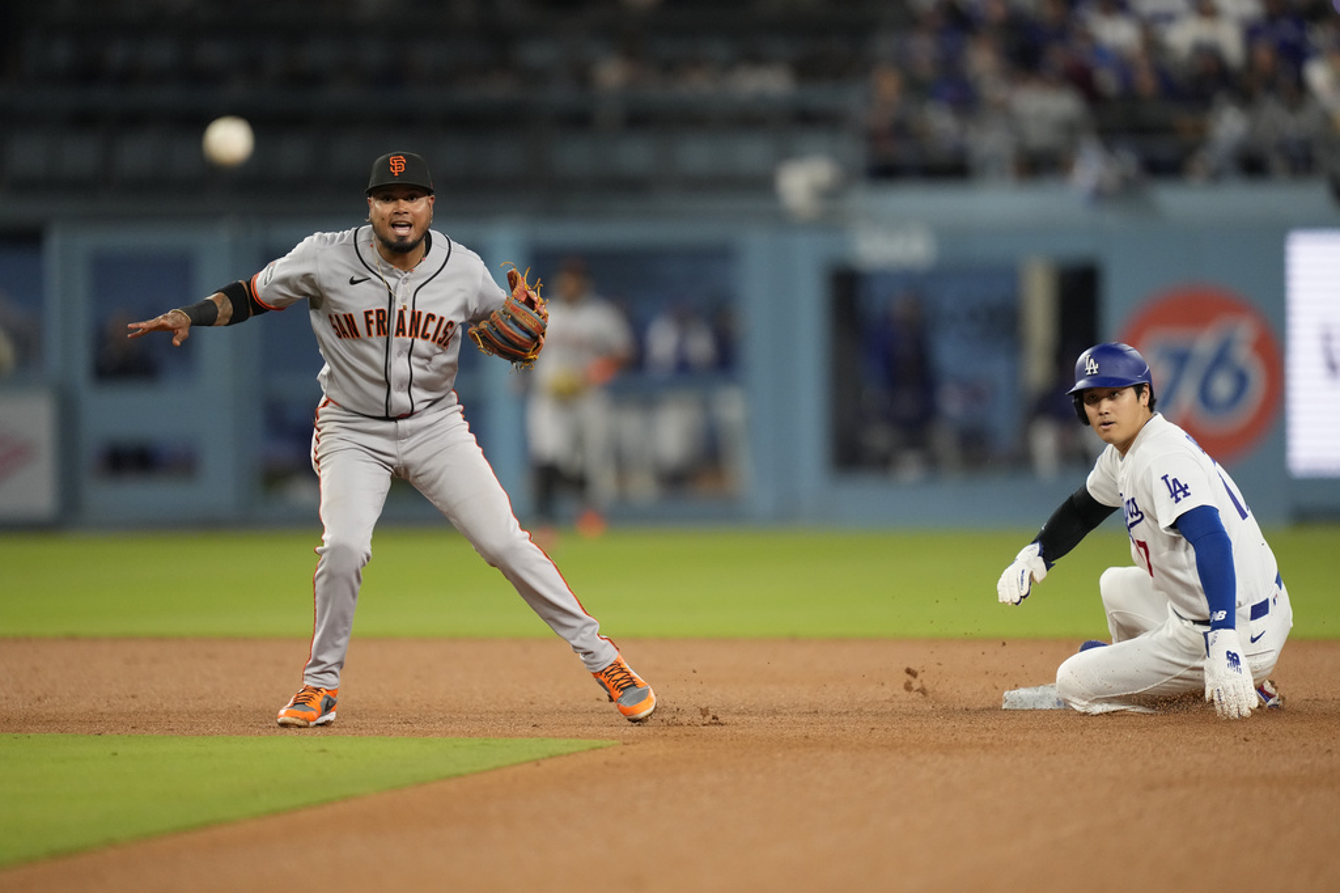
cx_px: 670
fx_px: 14883
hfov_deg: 5.2
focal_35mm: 400
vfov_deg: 3.4
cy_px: 446
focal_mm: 400
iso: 3200
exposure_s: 1/2500
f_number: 2.8
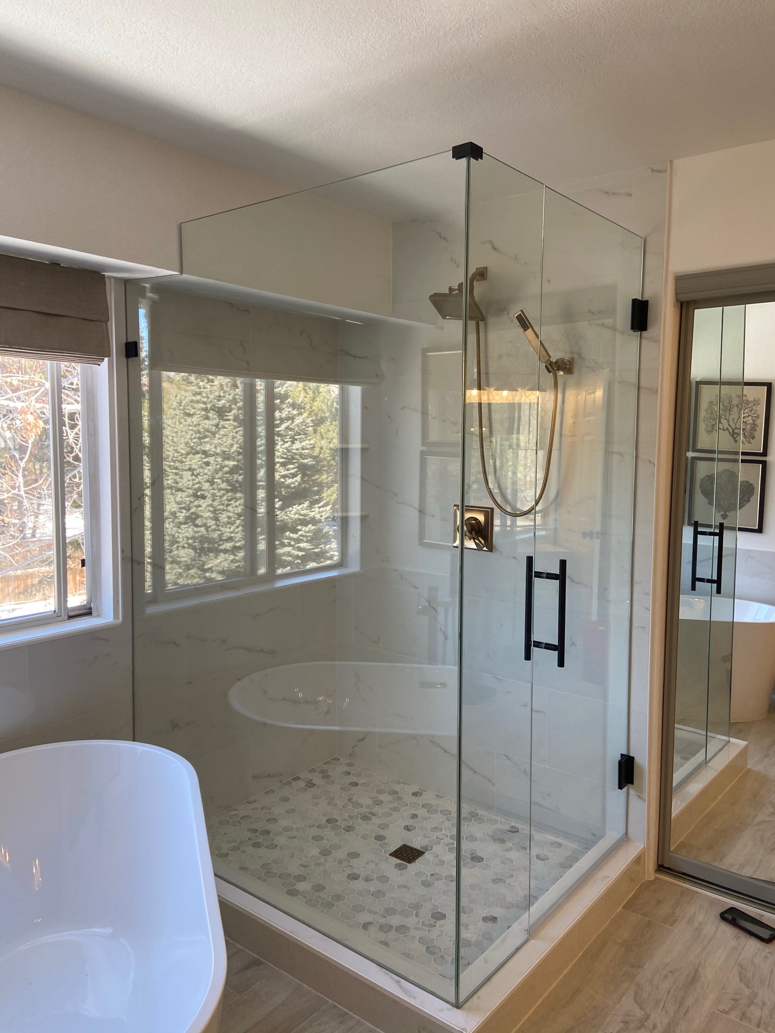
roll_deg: -0.6
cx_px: 388
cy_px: 516
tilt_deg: -4.1
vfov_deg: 67.3
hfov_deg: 53.1
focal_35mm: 26
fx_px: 776
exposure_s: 1/121
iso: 80
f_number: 1.8
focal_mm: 4.25
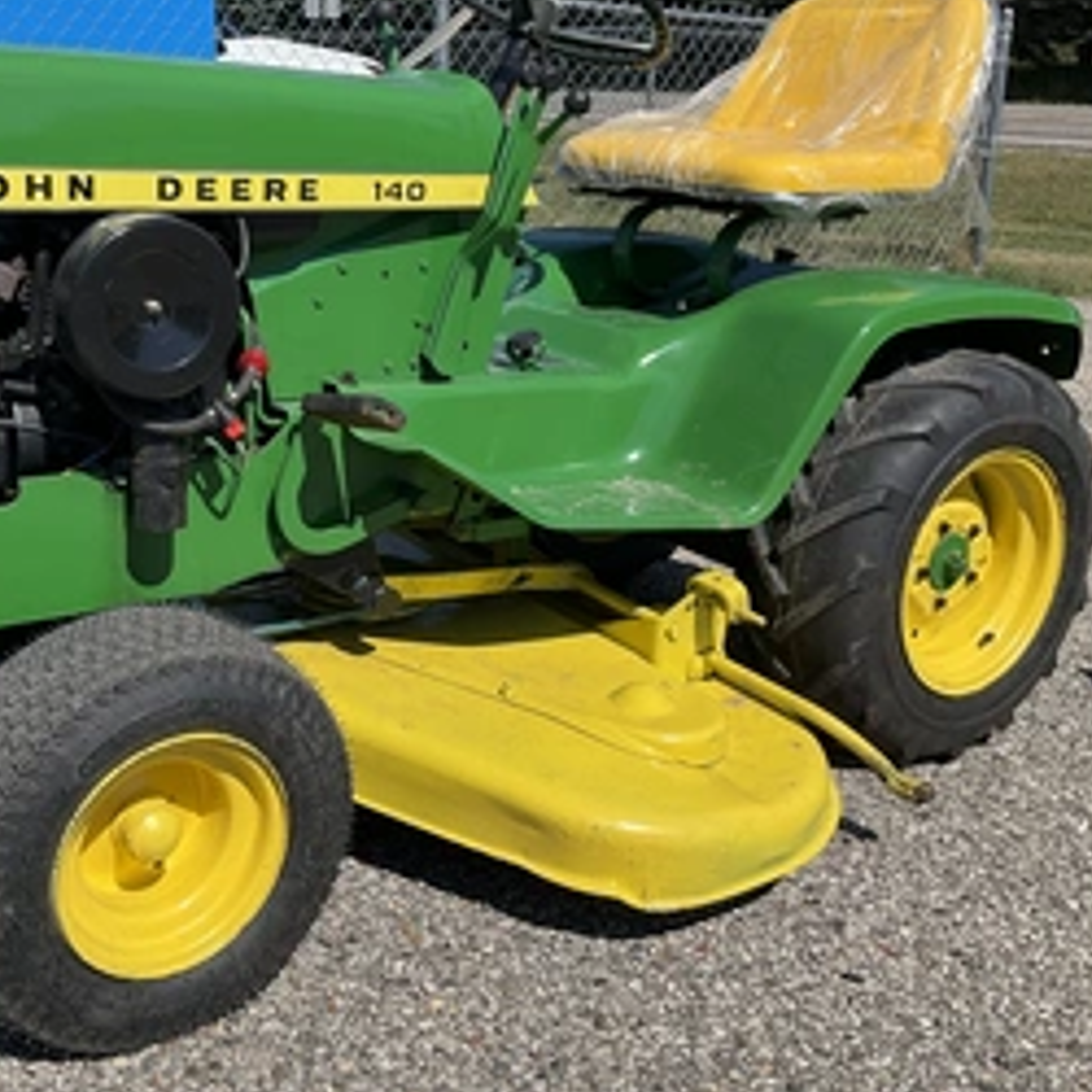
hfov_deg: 40.7
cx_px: 424
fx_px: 1463
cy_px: 446
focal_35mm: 41
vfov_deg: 40.8
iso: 25
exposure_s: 1/2667
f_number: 1.8
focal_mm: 3
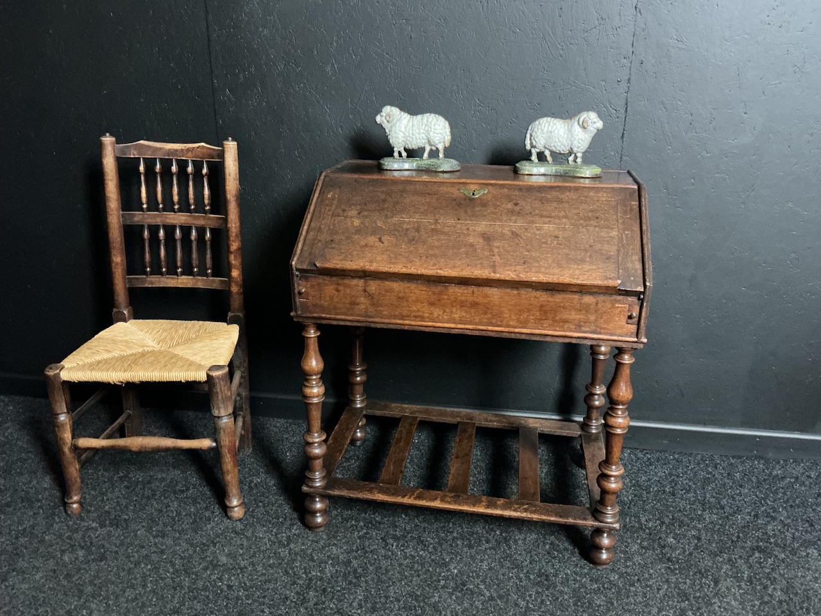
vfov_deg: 48.2
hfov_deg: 61.7
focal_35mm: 29
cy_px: 308
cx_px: 410
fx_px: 688
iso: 500
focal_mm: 3
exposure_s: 1/20
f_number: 1.8
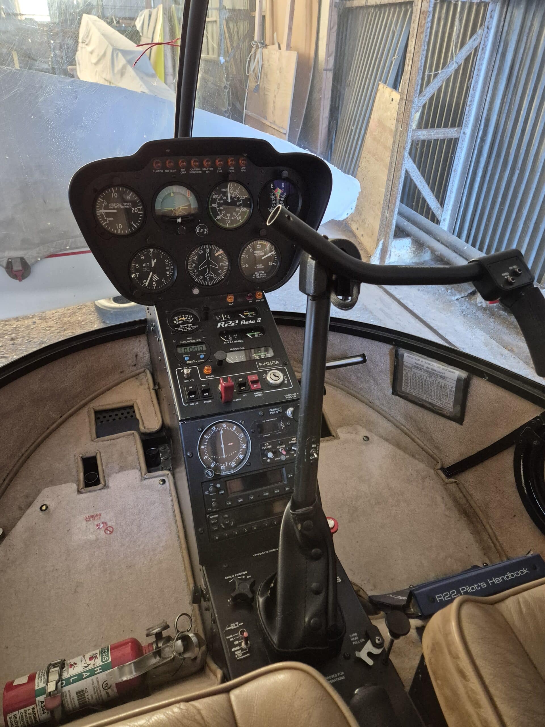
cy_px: 364
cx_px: 272
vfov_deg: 73.9
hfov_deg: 58.9
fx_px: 483
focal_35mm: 23
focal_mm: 5.4
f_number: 1.8
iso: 1600
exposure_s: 1/50
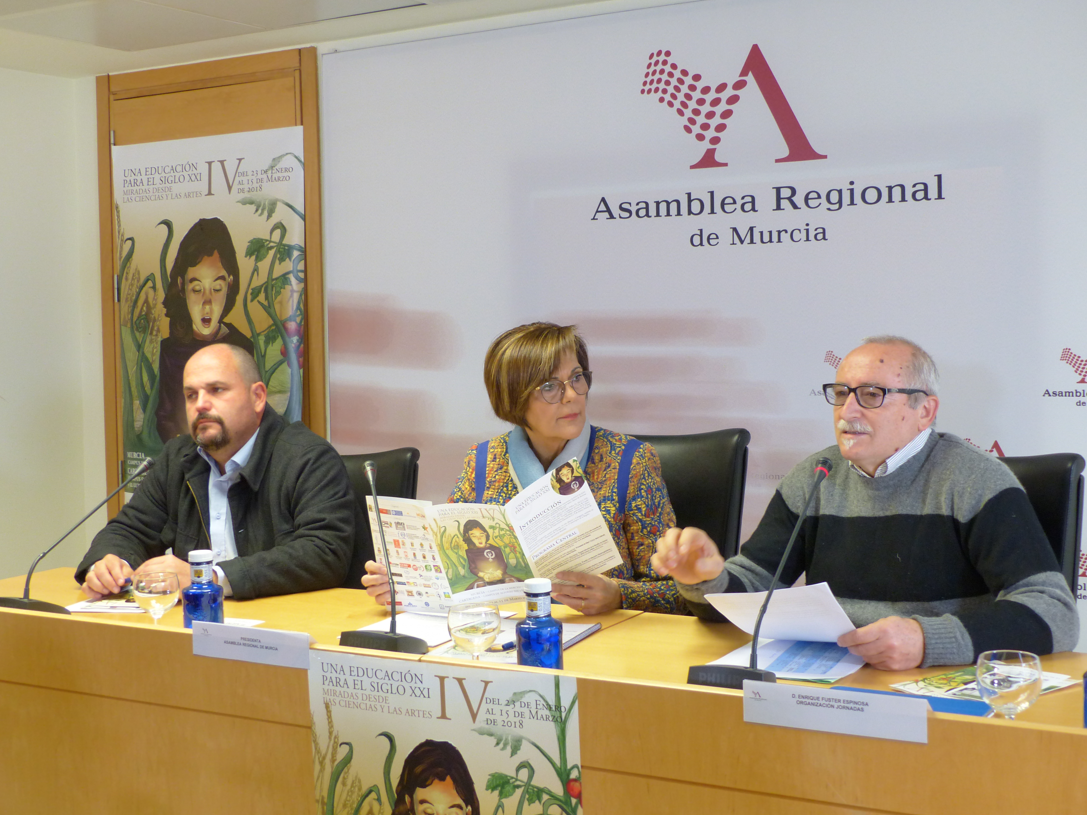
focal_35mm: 50
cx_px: 548
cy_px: 415
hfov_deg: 38.2
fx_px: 1570
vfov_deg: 29.1
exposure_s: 1/60
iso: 200
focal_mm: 8.7
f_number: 2.8
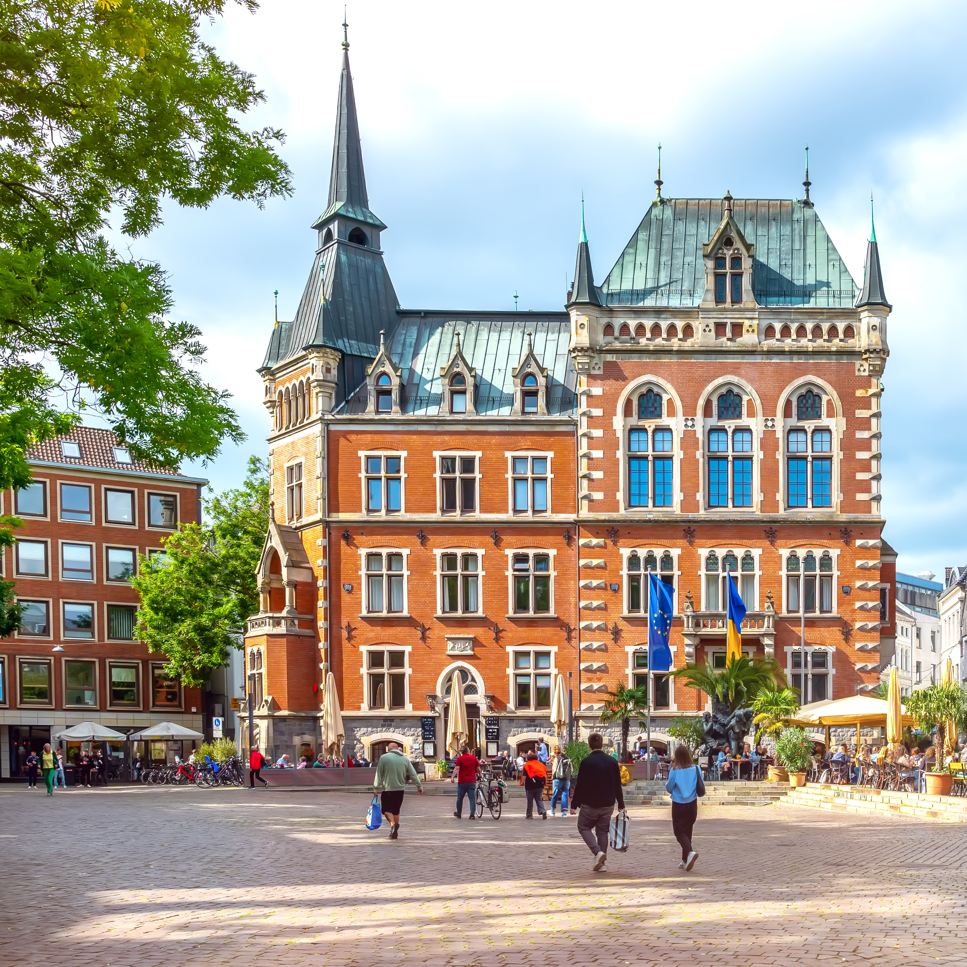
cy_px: 488
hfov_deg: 41.5
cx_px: 608
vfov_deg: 41.9
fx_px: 1264
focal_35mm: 40
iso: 200
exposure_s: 1/160
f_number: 13
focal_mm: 31
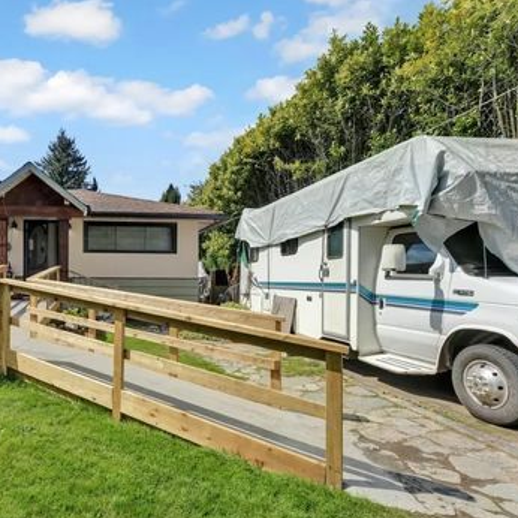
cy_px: 270
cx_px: 132
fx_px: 372
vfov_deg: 69.6
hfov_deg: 65.5
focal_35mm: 22
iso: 400
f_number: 8
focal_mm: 14
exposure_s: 1/1600
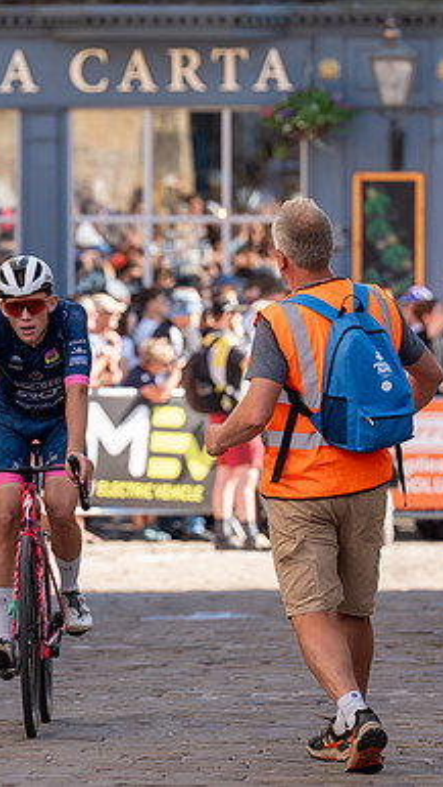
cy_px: 394
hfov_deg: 3.9
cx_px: 82
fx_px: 6485
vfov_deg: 6.9
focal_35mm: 311
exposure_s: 1/1000
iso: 400
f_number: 4
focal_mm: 197
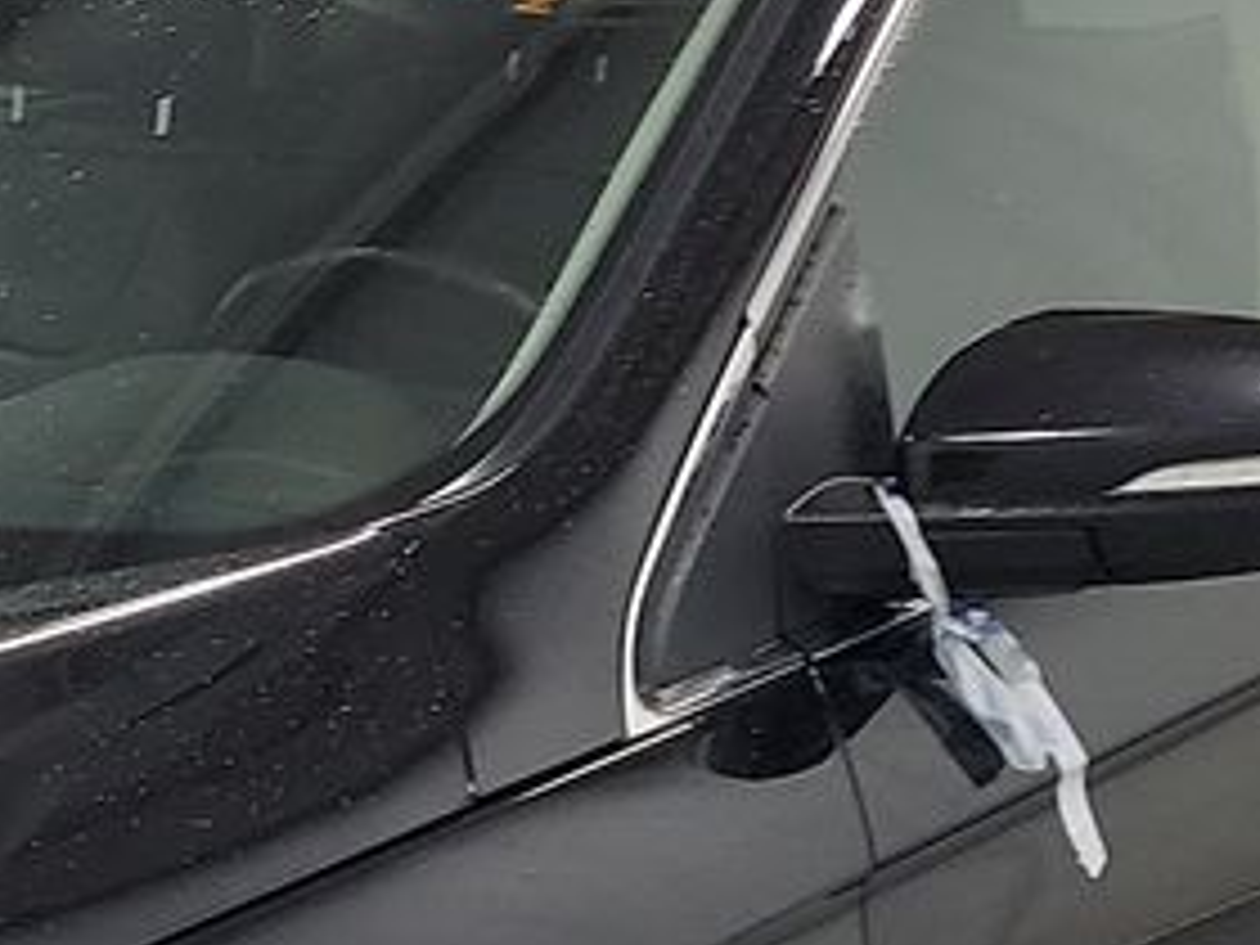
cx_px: -436
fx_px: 4987
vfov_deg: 10.8
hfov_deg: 13.8
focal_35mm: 137
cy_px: 873
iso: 191
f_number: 1.8
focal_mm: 6.7
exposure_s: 1/59
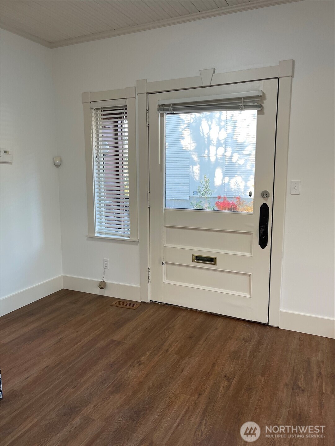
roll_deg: +0.1
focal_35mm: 26
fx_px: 335
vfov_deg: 67.3
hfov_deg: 53.1
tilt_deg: -7.4
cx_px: 168
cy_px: 223
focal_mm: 5.1
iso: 100
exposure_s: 1/120
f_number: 1.6
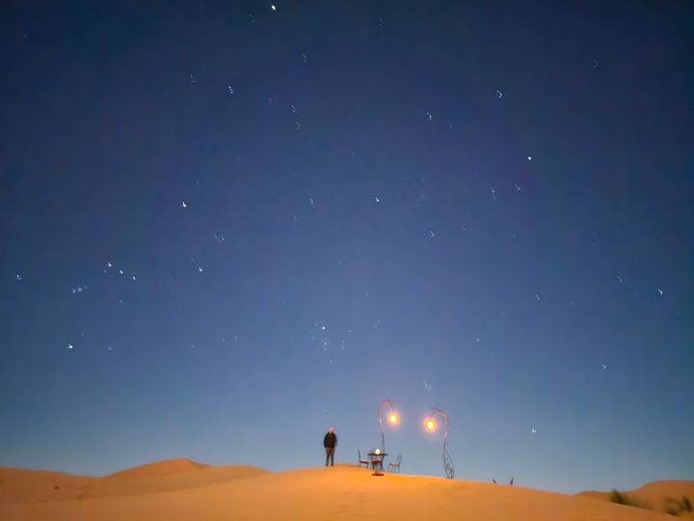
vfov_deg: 58.9
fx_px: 461
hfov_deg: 73.9
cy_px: 260
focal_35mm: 23
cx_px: 347
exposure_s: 1/2
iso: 3200
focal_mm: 6.3
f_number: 1.7
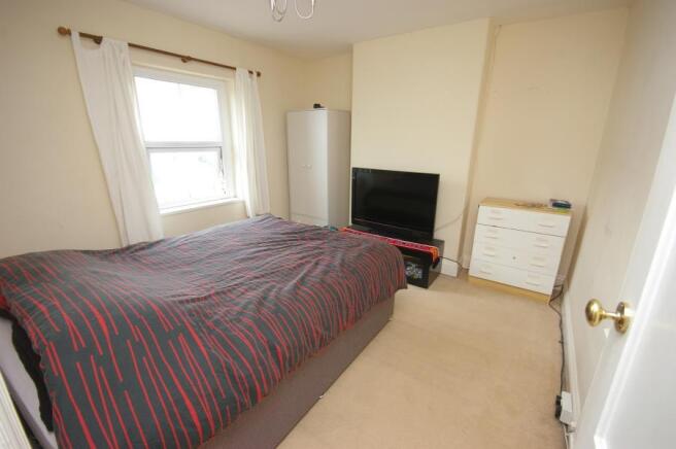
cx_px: 338
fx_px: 281
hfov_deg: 100.4
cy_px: 224
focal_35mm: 15
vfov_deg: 77.2
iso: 200
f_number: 6.3
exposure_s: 1/3.33
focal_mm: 10
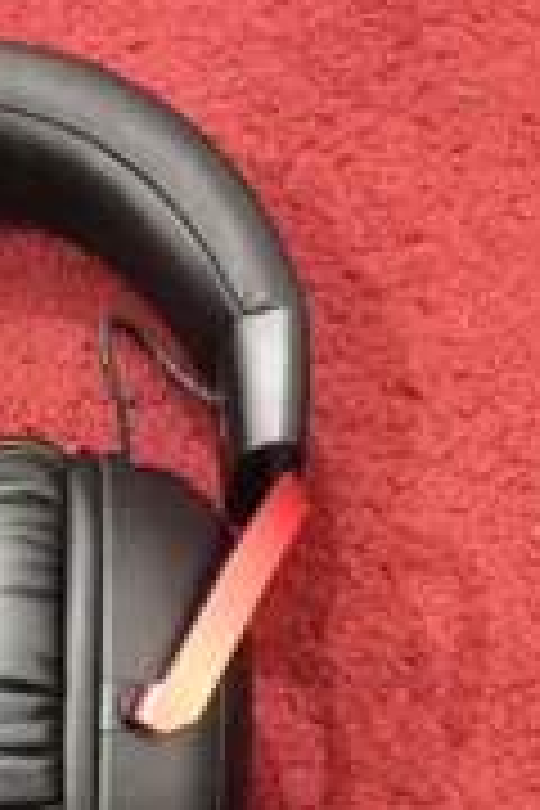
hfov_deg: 16.5
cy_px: 796
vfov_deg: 24.0
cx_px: -18
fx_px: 1822
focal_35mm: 81
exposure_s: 1/16.7
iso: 3238
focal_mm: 4.71
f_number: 1.79
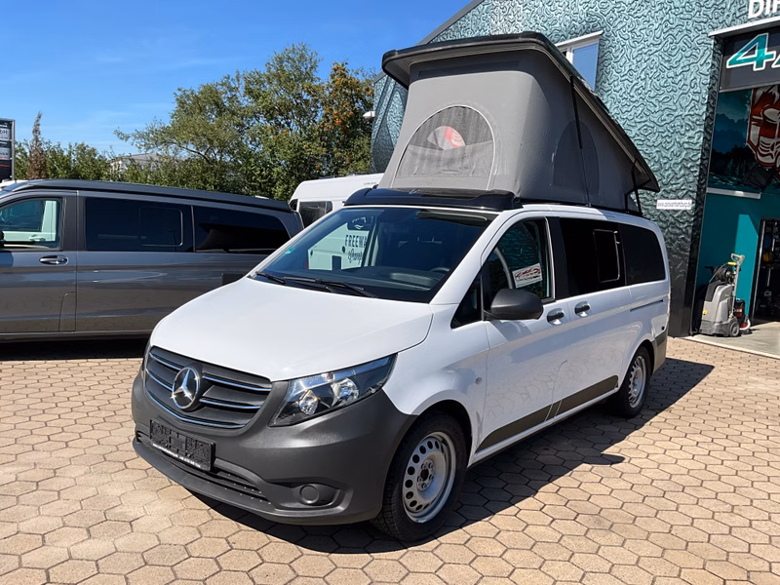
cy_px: 292
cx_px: 390
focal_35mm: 29
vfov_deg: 48.2
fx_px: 653
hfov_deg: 61.7
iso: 25
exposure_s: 1/2058
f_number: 1.8
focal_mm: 3
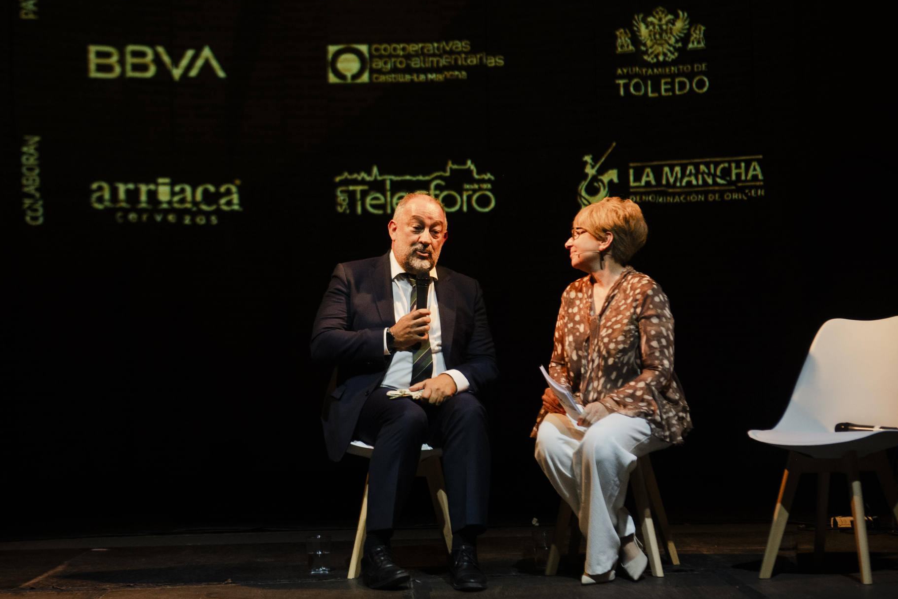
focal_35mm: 77
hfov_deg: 26.3
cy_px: 275
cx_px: 418
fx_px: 1921
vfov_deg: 17.7
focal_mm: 70
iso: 3200
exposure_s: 1/250
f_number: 3.2
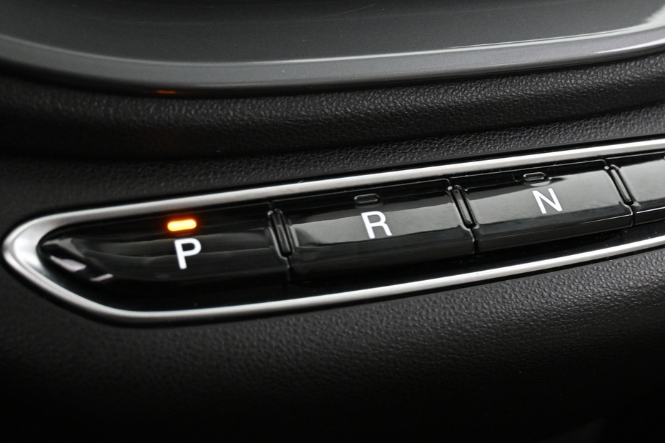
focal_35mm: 55
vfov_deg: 24.6
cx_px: 438
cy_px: 184
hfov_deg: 36.0
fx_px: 1014
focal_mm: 21
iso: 1600
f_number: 4
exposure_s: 1/13
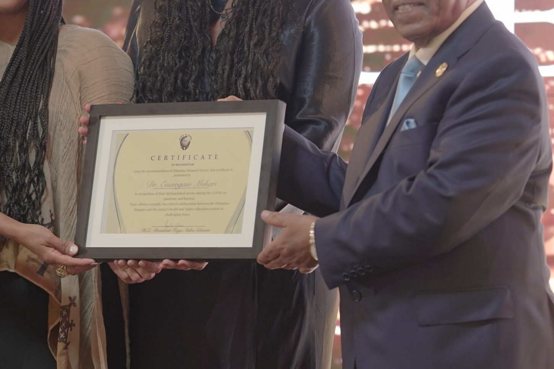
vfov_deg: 6.1
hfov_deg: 9.1
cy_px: 108
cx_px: 140
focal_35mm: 225
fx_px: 3463
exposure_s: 1/125
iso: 1000
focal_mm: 85
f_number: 1.6
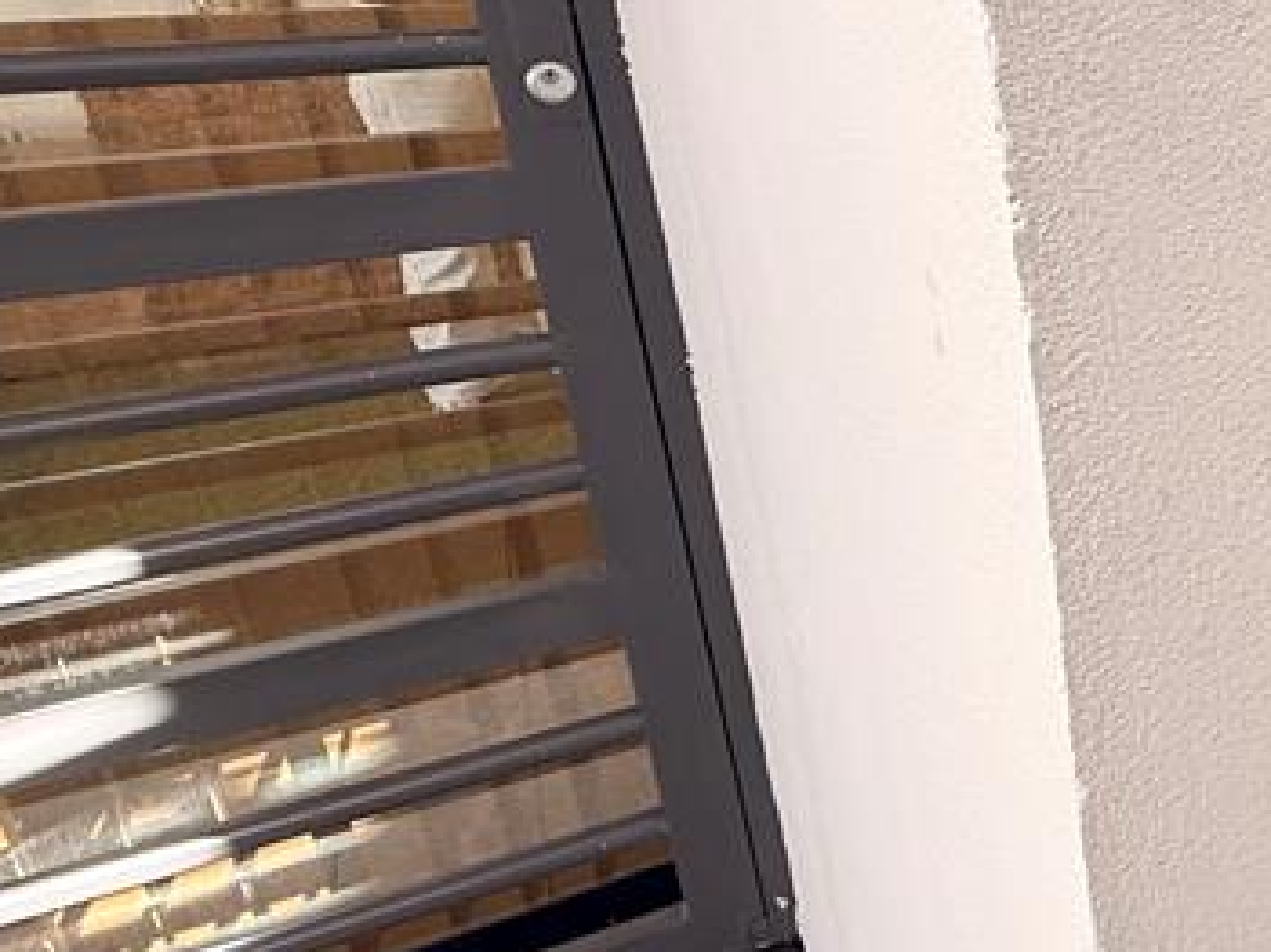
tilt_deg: -18.1
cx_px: 1652
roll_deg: -1.5
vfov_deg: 34.8
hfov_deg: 33.5
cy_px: 316
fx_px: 1504
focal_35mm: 41
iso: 200
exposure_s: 1/99
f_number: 2.2
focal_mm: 2.22
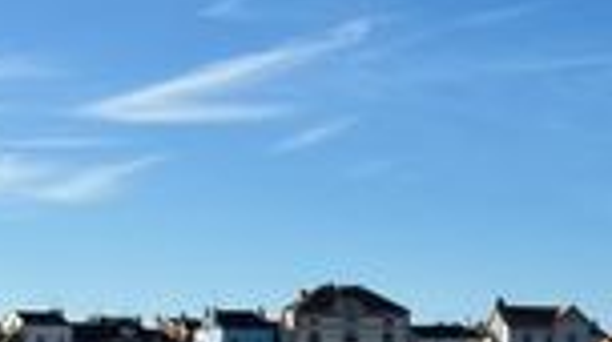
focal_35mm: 112
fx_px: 1815
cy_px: 36
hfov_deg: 19.1
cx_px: 278
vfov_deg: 10.7
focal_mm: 5.1
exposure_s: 1/4016
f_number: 1.6
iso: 50
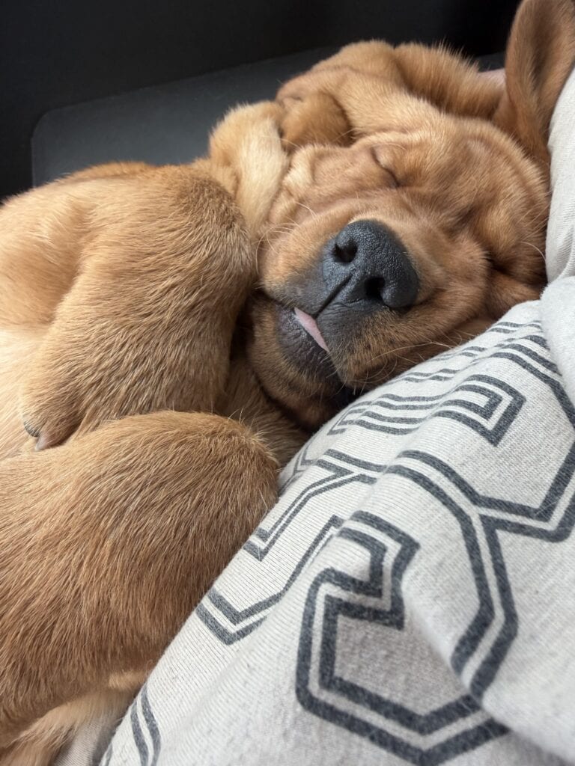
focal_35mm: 24
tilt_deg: -60.5
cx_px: 288
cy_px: 383
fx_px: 532
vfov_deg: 71.6
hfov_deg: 56.8
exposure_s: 1/121
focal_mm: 2.22
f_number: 2.2
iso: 64
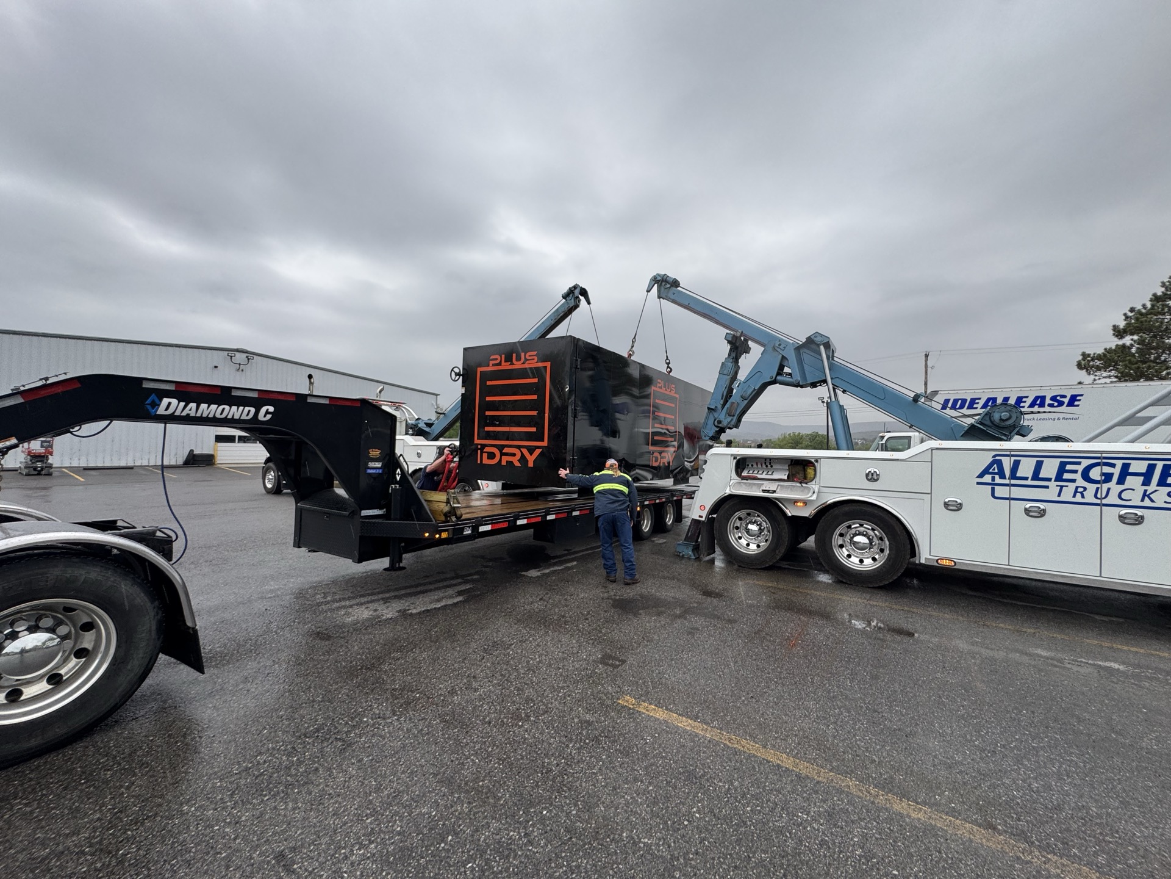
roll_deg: -1.7
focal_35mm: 14
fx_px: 474
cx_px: 586
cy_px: 440
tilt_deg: +0.4
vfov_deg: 85.7
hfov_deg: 102.1
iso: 40
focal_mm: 2.22
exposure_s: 1/306
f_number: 2.2
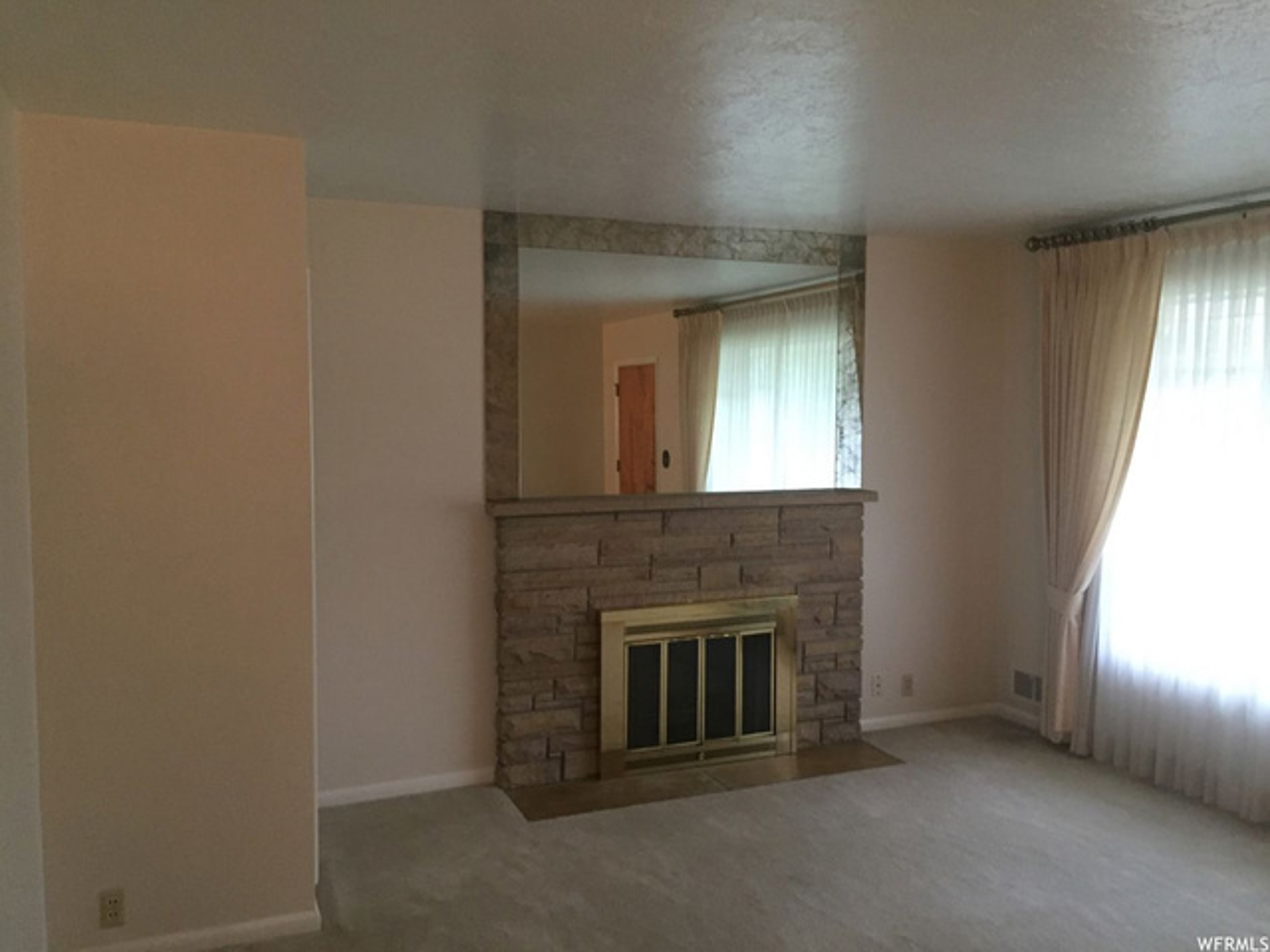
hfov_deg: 61.7
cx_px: 635
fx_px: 1064
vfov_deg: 48.2
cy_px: 476
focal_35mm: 29
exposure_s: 1/17
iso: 250
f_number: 2.2
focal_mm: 4.15
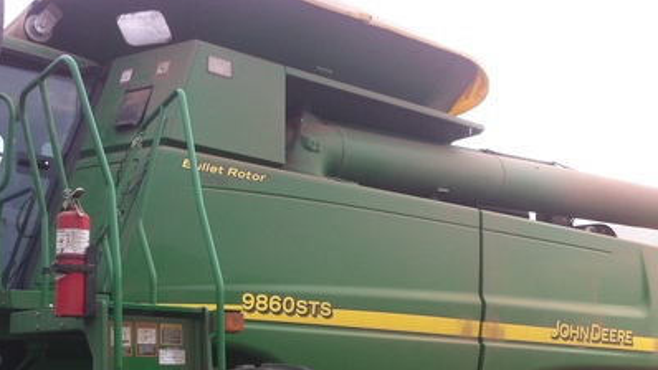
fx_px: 907
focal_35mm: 52
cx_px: 288
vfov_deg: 22.7
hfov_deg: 39.8
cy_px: 309
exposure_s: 1/183
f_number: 2.8
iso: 80
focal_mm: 3.85
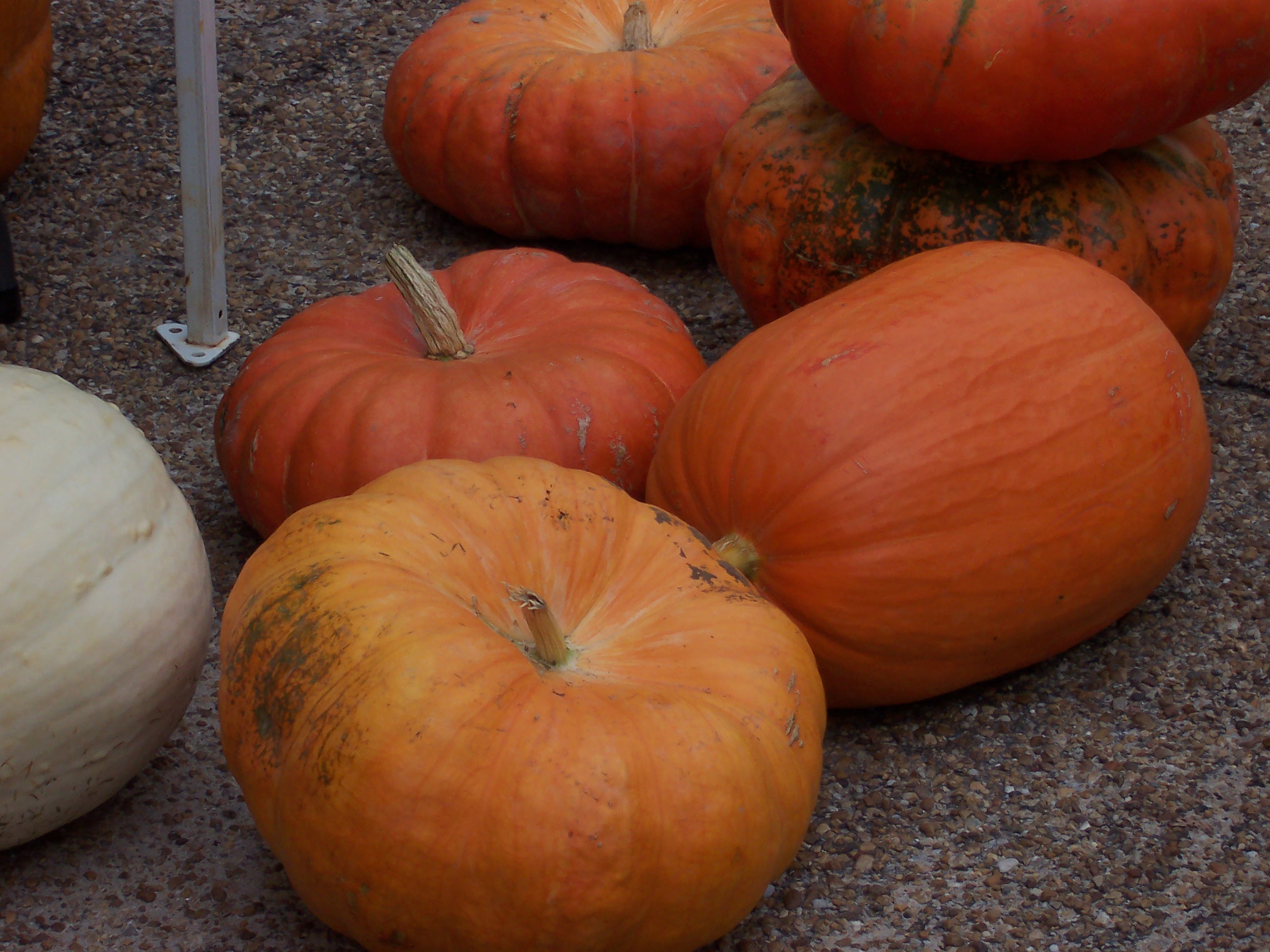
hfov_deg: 13.7
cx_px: 635
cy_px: 476
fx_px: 5283
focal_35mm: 144
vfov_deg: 10.3
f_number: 6.7
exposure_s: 1/350
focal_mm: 22.4
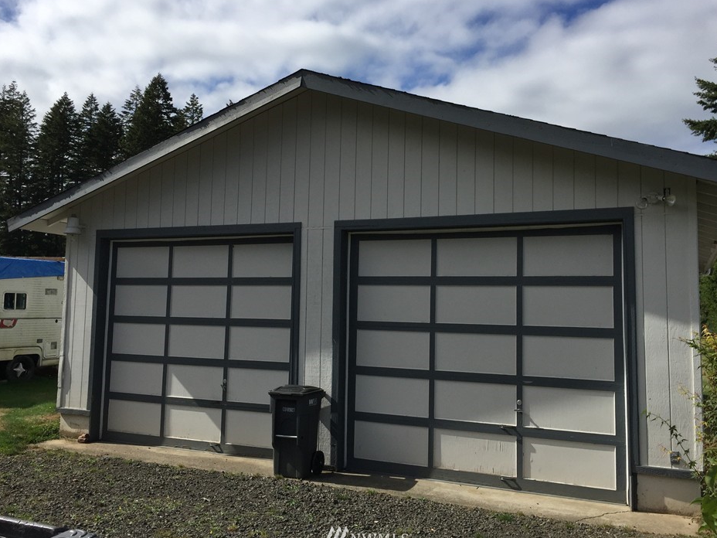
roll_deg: -1.9
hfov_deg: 56.8
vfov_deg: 44.2
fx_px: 663
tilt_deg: +4.4
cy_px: 268
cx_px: 369
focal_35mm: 32
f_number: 2.2
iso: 32
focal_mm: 4.15
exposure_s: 1/3300
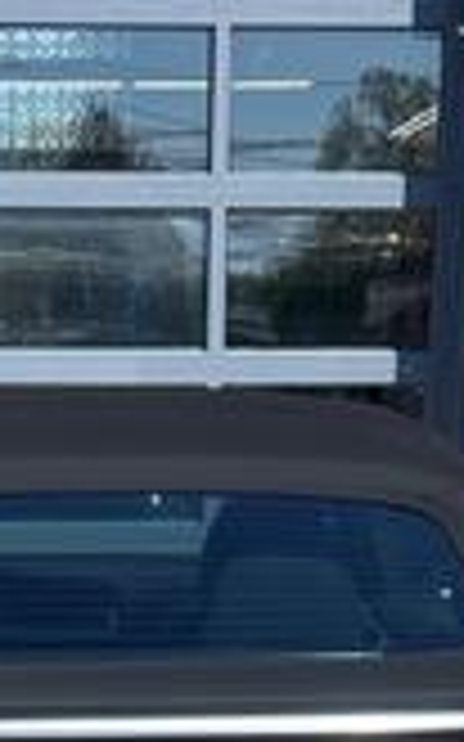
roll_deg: +0.7
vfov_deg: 18.0
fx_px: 2167
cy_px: 994
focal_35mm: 107
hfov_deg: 12.2
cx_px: 99
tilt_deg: -16.6
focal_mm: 5.7
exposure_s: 1/2208
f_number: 1.5
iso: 50
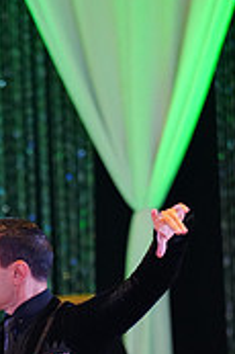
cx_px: -81
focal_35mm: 473
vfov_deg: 4.3
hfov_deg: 2.9
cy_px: 485
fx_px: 4640
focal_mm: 141
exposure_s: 1/400
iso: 5000
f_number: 2.8
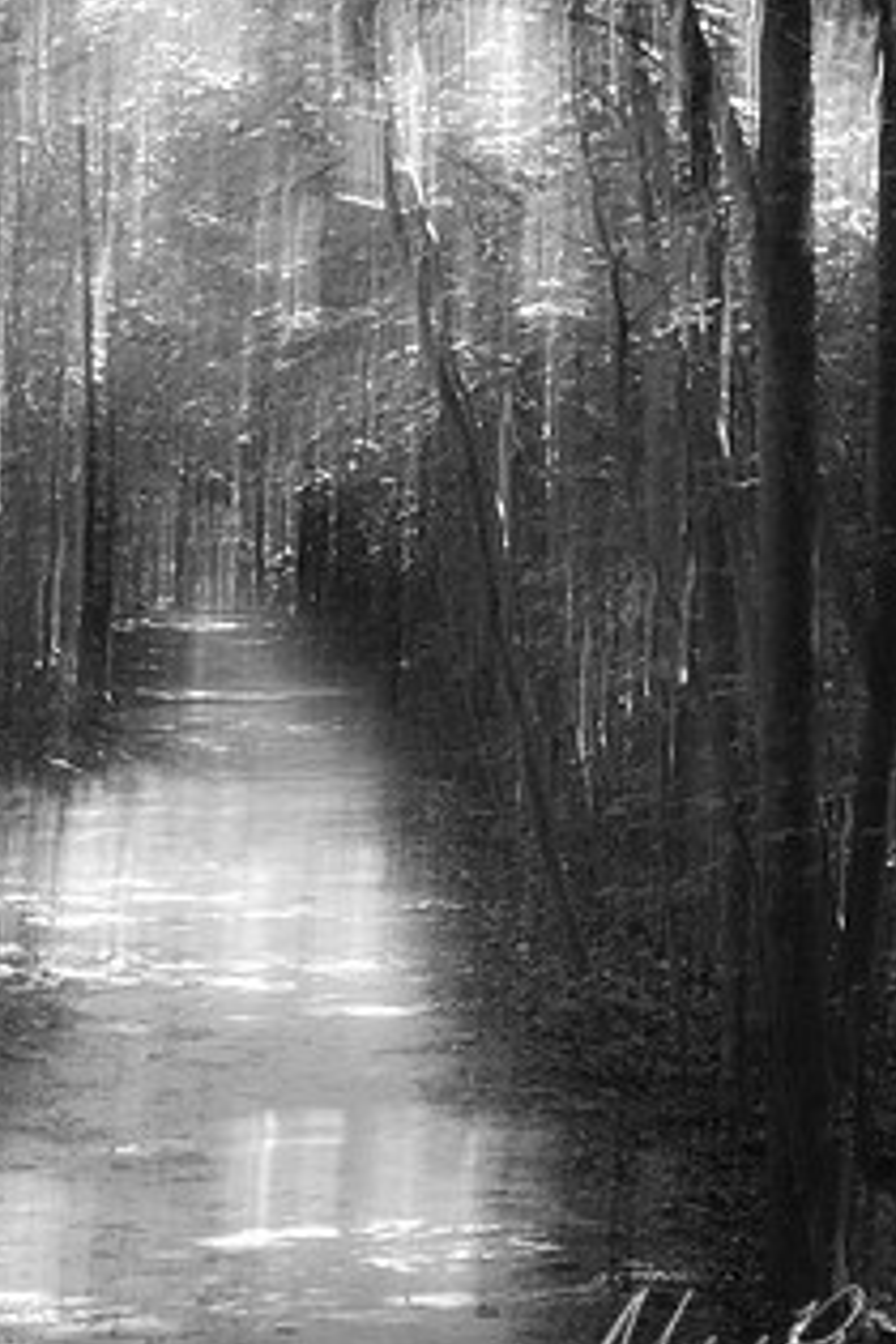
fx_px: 3994
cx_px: 273
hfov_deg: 12.8
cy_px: 482
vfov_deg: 19.1
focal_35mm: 107
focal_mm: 50
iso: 100
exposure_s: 1.3
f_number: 16
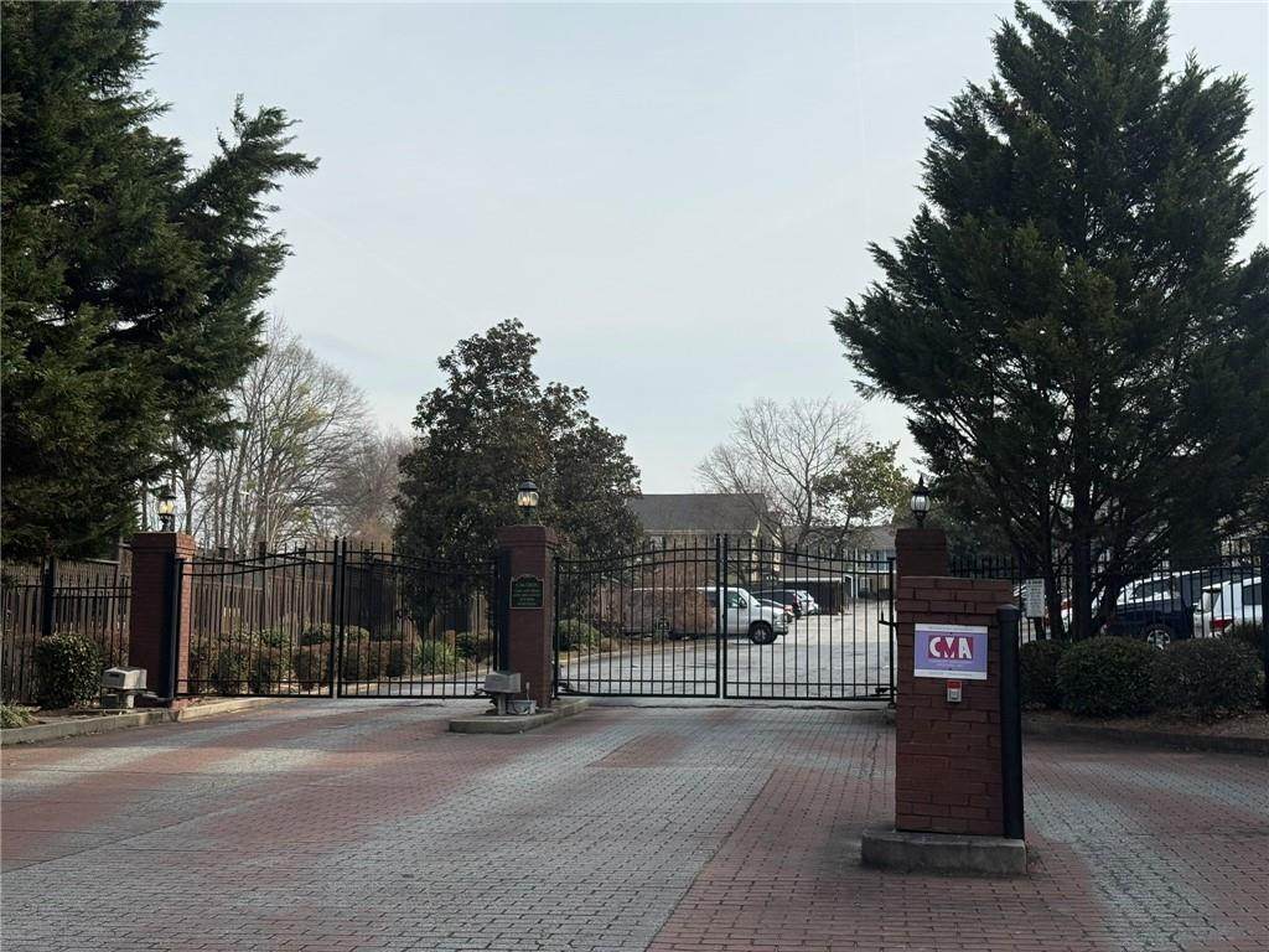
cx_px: 634
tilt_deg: +6.2
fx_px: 1760
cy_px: 476
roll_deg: +0.2
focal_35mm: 48
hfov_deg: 39.7
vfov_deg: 30.3
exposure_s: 1/5208
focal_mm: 6.76
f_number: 1.78
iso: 64
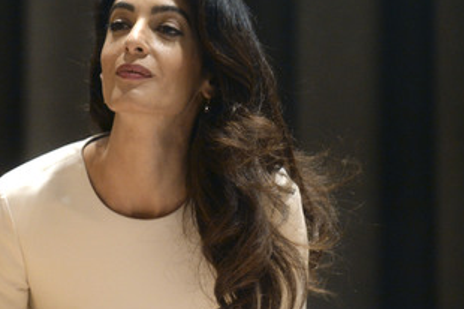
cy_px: 147
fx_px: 2807
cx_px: 177
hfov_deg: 9.4
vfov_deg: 6.3
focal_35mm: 218
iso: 4000
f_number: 3.5
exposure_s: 1/250
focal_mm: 150
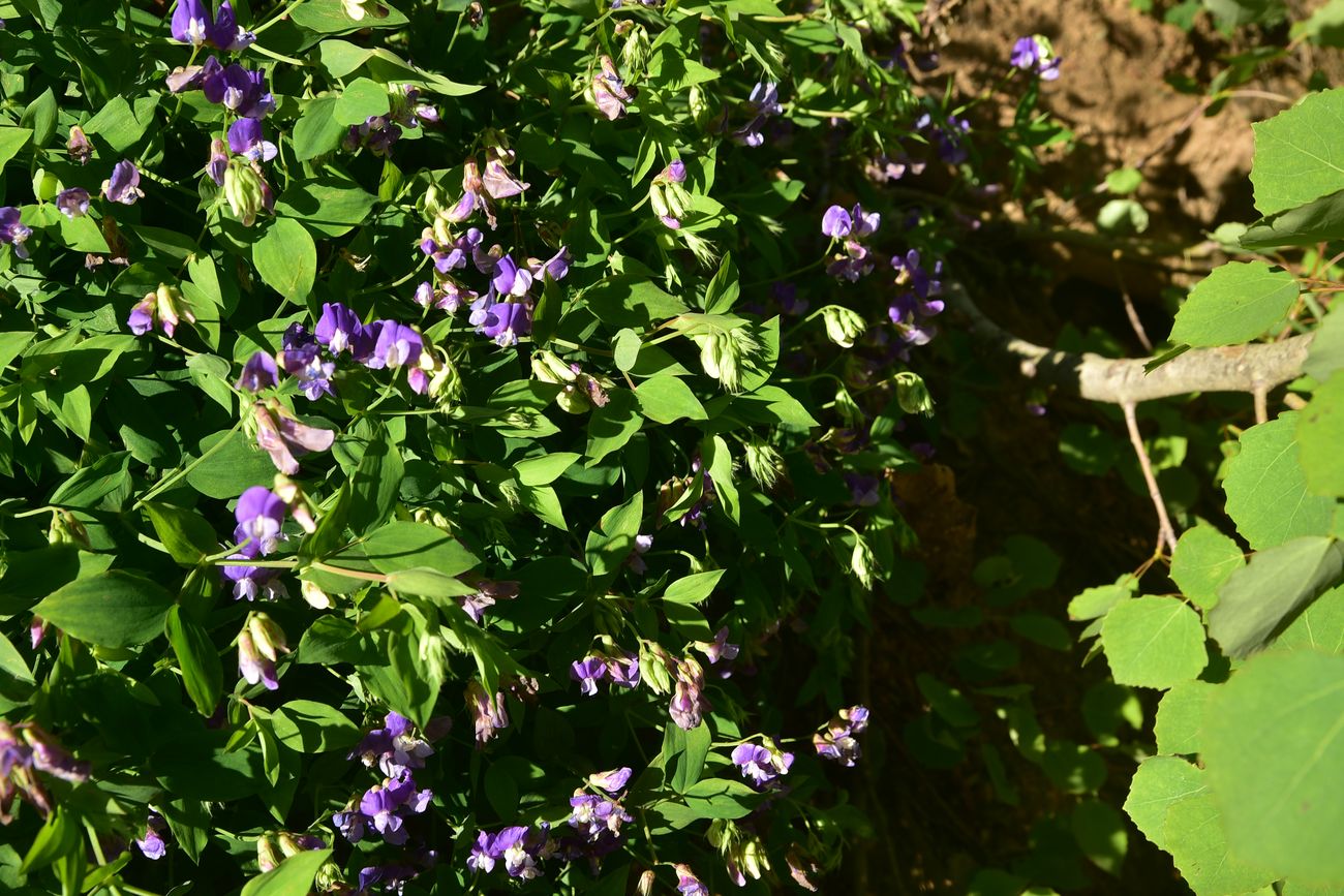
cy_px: 448
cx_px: 672
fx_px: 1867
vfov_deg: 27.0
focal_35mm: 50
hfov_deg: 39.6
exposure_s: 1/125
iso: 160
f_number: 11
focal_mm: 50
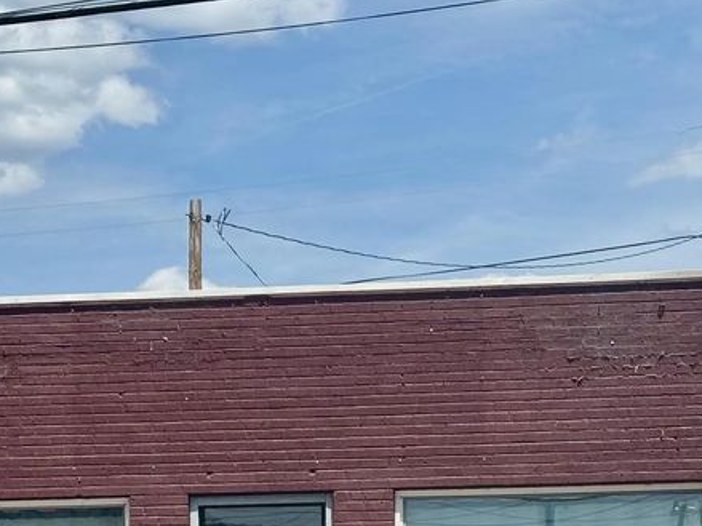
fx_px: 2271
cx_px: 301
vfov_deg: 13.1
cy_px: 478
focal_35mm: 112
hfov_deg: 17.6
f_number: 1.78
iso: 64
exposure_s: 1/6410
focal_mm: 6.76
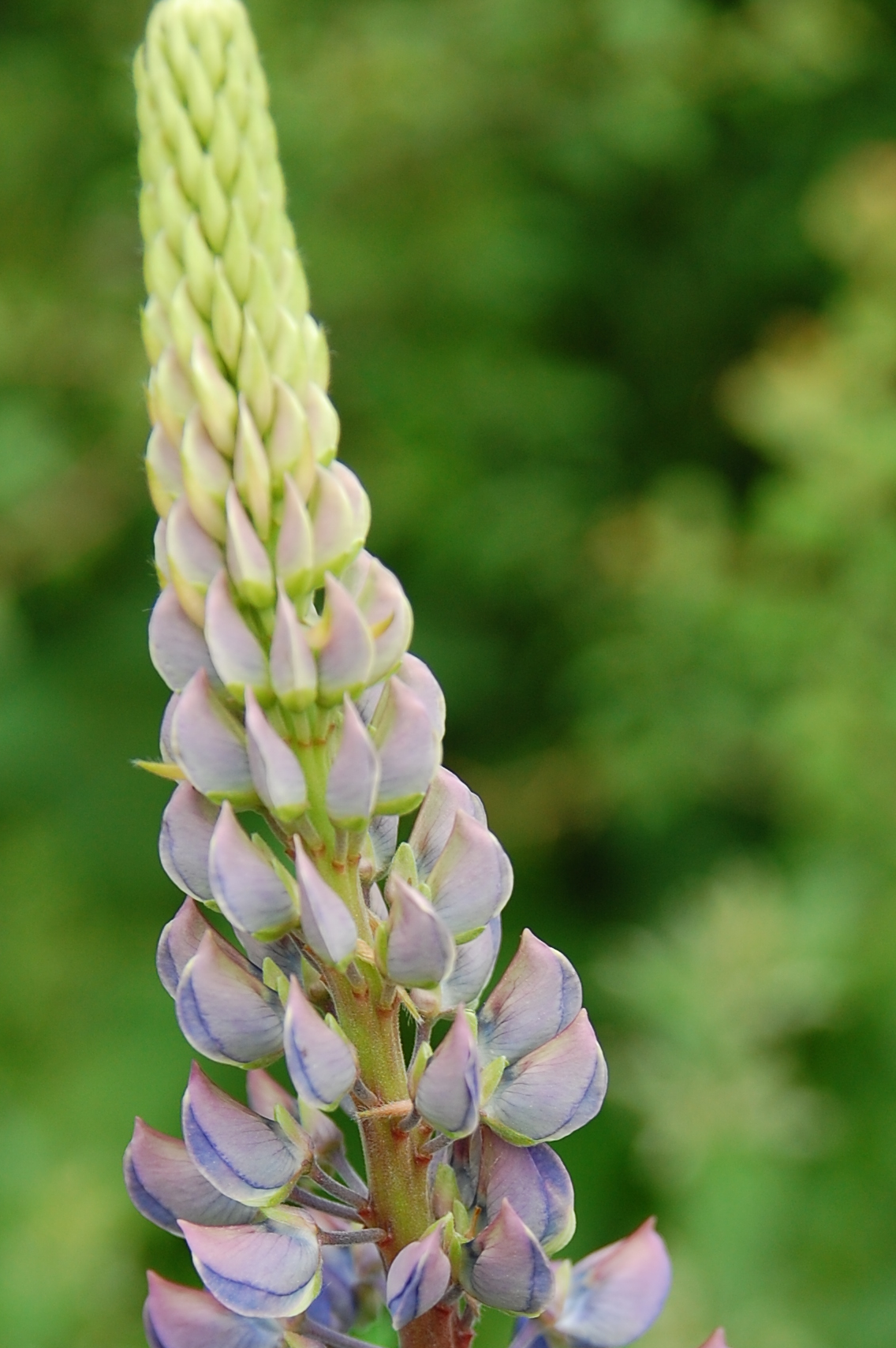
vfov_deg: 15.5
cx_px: 373
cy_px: 1066
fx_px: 4938
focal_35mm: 132
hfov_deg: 10.4
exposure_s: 1/400
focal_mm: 50
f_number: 4
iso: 200
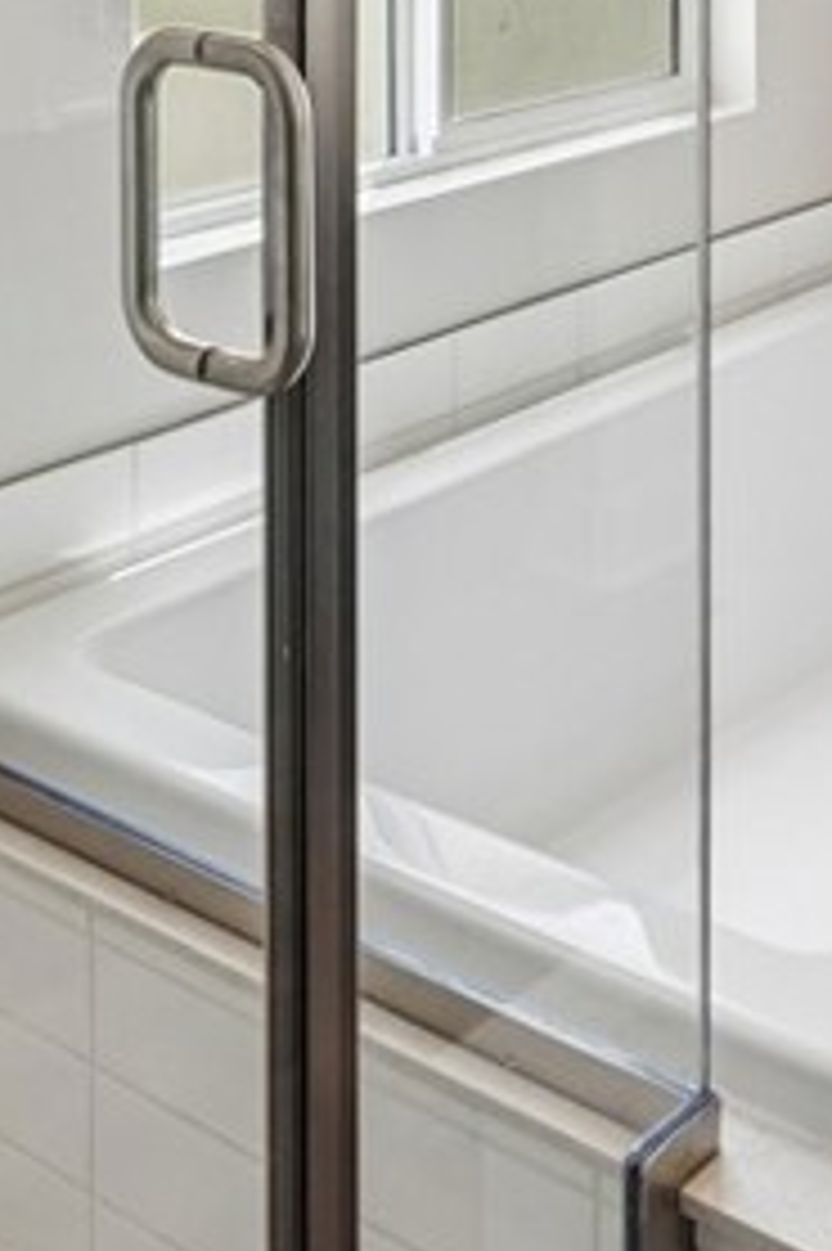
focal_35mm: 59
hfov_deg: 22.6
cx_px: 679
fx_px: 2048
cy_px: -225
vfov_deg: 29.5
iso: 200
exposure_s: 1/30
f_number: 8
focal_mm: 16
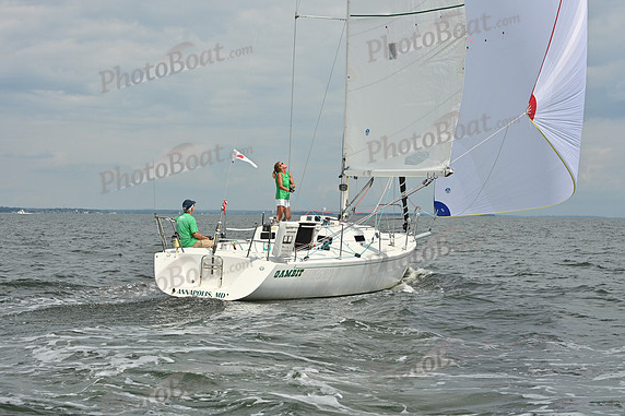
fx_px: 1232
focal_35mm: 71
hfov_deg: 28.5
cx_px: 310
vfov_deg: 19.2
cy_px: 207
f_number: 11
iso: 320
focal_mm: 70
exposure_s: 1/1250
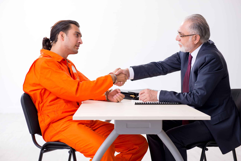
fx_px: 469
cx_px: 120
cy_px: 80
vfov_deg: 19.5
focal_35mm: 70
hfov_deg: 28.8
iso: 125
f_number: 5
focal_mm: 70
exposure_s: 1/100
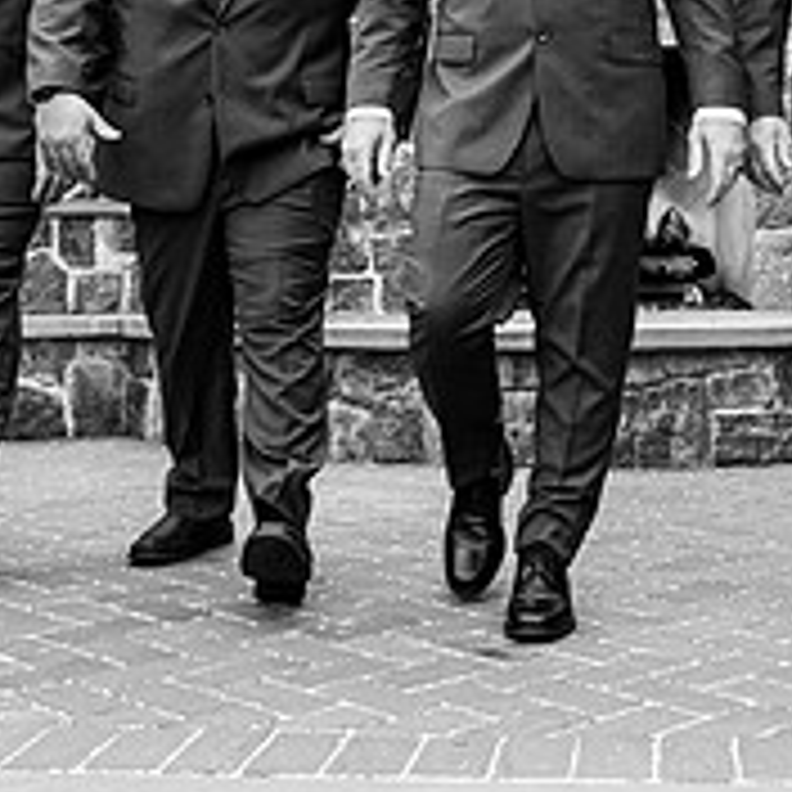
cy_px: -33
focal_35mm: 71
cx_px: 610
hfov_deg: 24.0
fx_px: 1838
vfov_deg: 23.1
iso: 400
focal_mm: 24
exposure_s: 1/250
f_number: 4.5
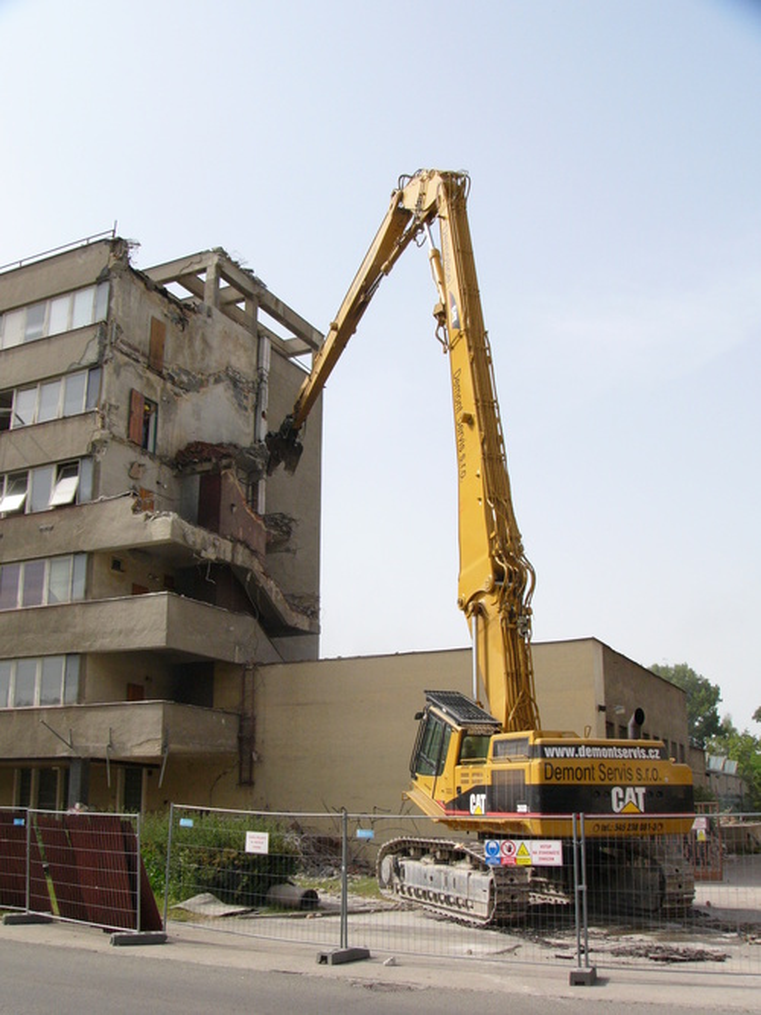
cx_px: 380
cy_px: 508
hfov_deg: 39.6
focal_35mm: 36
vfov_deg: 51.4
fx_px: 1056
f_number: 5.6
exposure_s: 1/400
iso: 100
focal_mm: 6
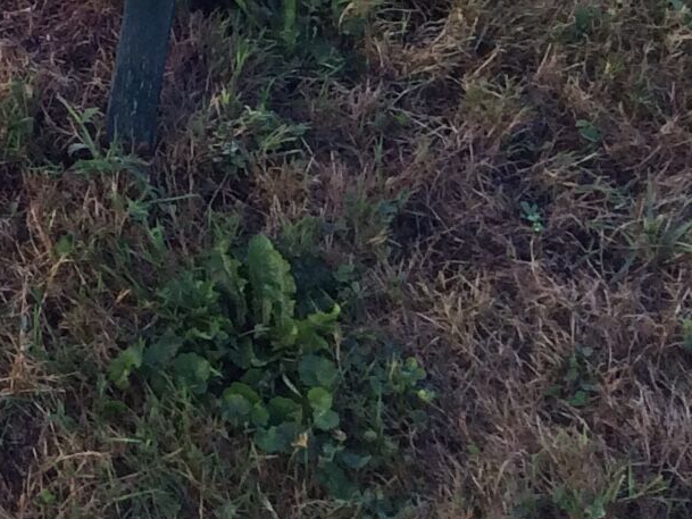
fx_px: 2719
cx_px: -589
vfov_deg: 10.4
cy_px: -374
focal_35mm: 136
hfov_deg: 13.0
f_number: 2.4
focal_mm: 3.3
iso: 32
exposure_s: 1/290
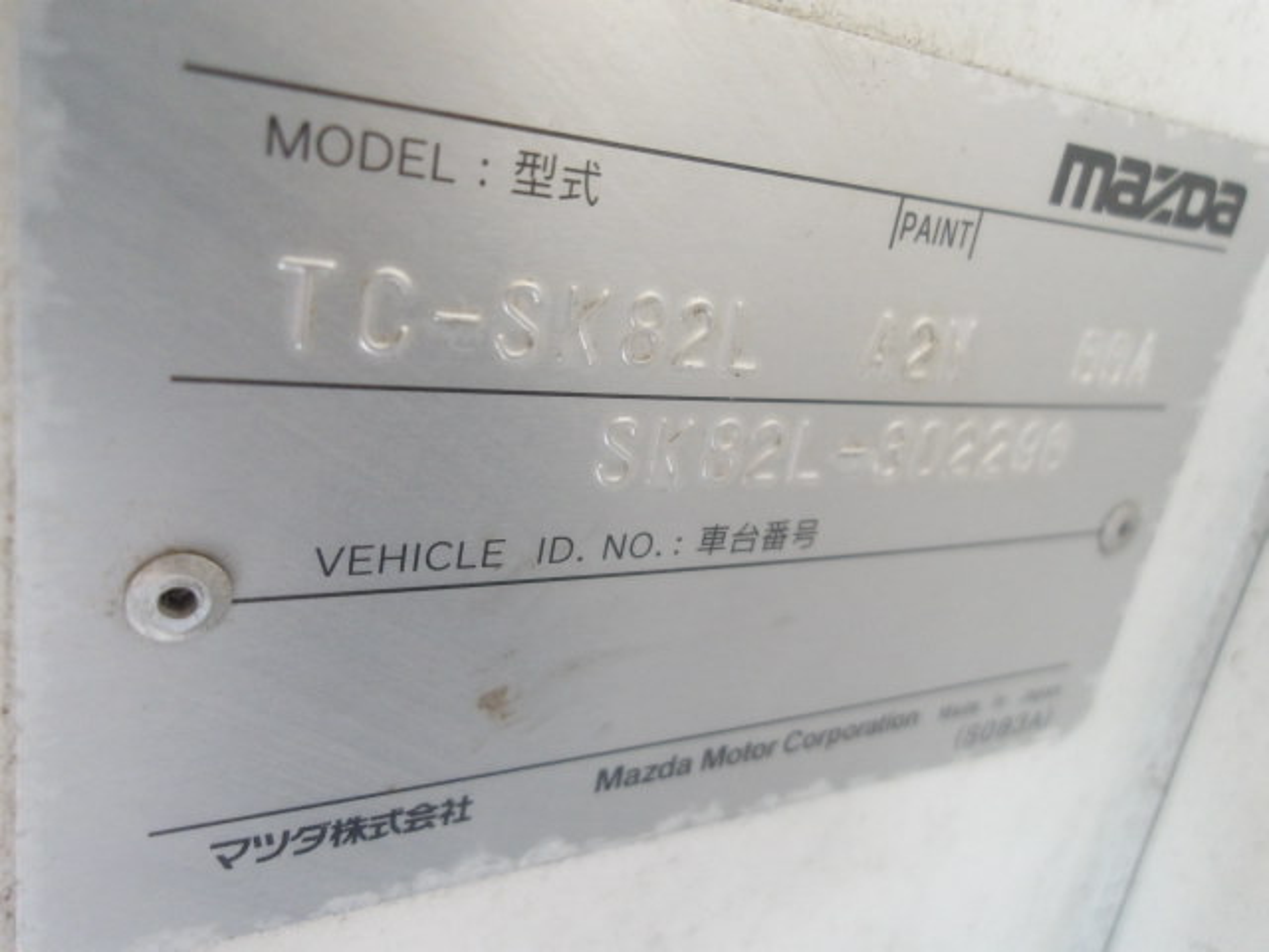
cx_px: 634
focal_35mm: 27
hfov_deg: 65.3
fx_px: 990
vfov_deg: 51.4
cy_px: 476
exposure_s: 1/60
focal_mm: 4.9
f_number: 3
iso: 711
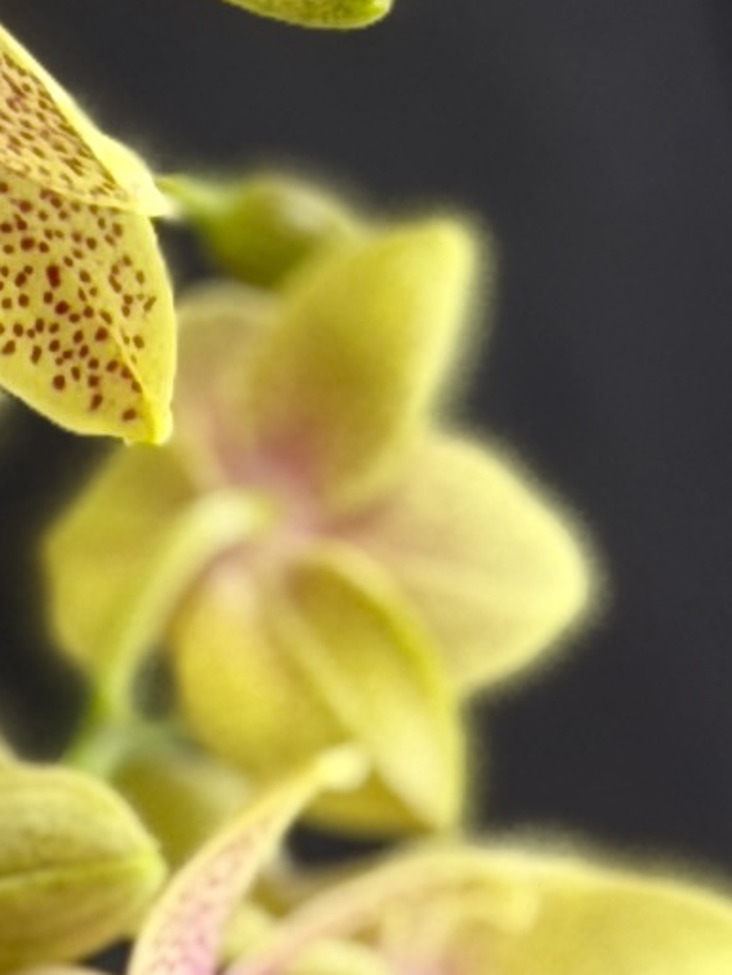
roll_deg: -1.0
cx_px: -724
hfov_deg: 3.9
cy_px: 2237
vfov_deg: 5.1
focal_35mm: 377
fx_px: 10625
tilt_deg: -10.6
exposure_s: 1/99
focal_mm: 6.76
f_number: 1.78
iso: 100
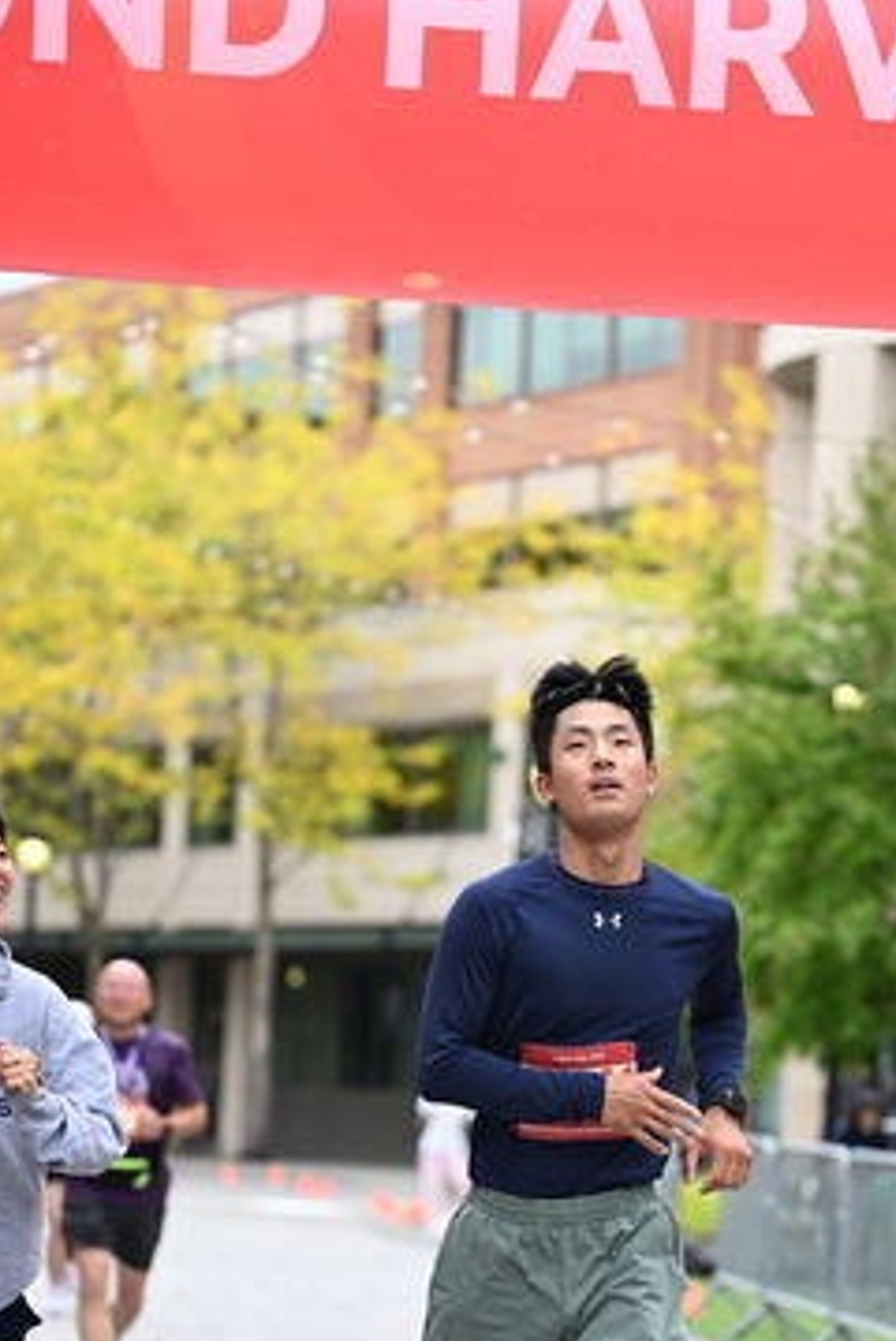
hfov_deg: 9.5
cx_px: 581
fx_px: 5365
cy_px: 934
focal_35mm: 144
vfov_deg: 14.2
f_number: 2.8
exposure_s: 1/2000
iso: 640
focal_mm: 94
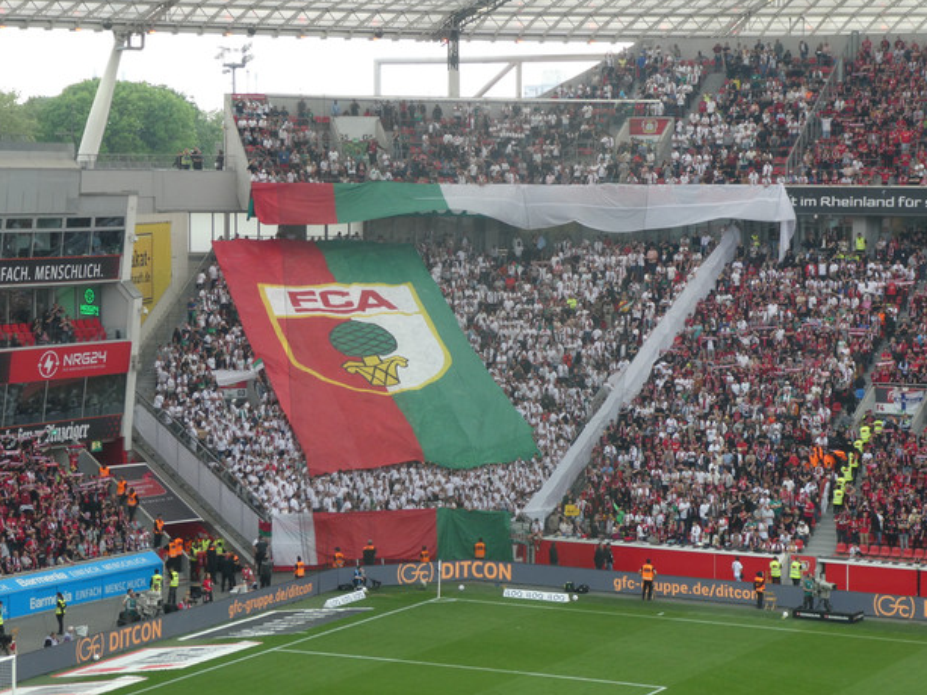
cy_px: 352
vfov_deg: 15.7
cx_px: 446
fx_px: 2518
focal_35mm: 94
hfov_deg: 20.9
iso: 160
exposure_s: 1/125
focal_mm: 16.1
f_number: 4.9
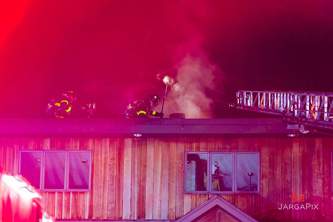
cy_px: 111
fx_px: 1109
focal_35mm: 120
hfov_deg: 17.1
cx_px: 166
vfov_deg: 11.4
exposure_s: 1/80
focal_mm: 120
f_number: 3.2
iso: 3200
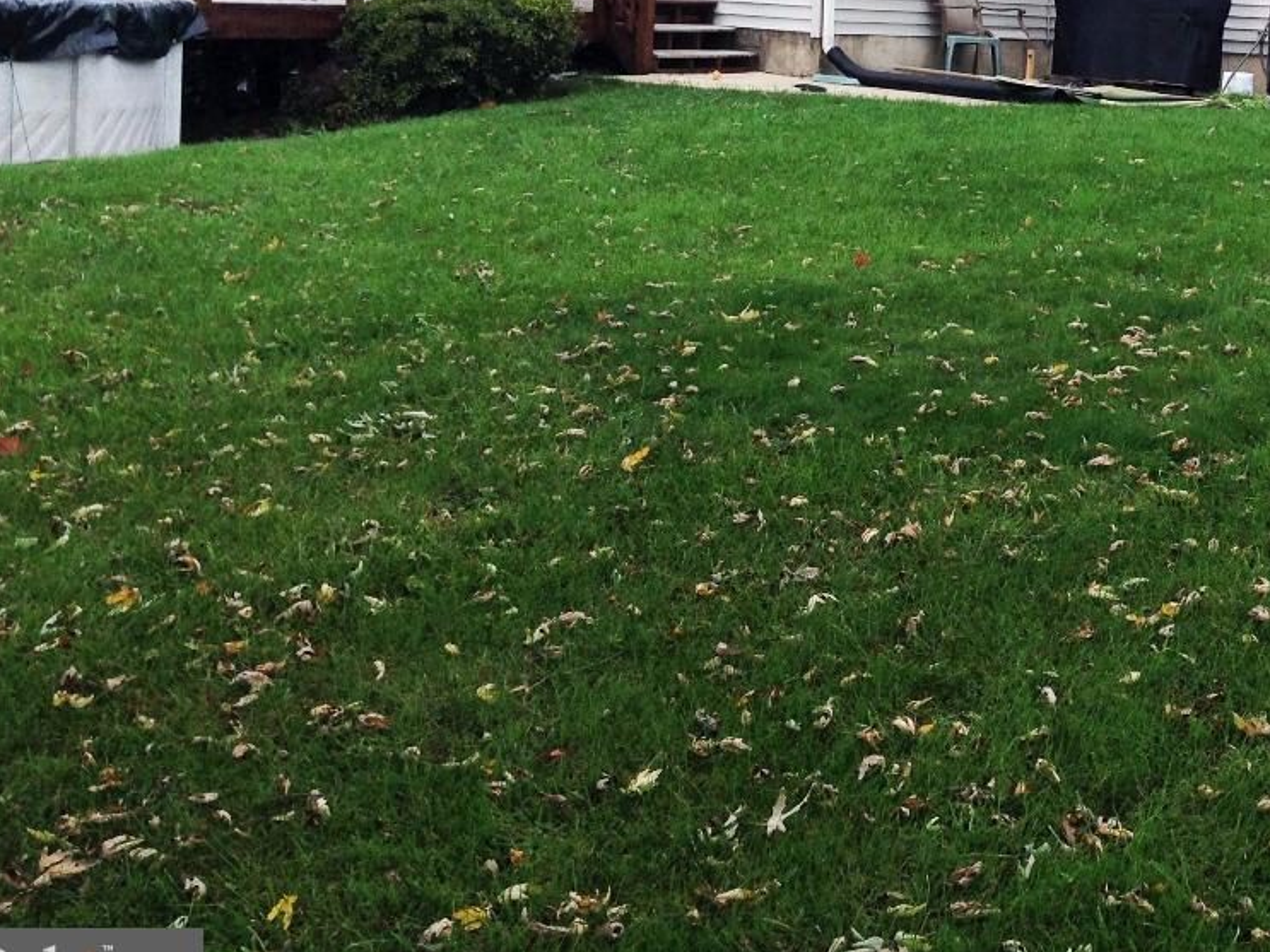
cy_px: 103
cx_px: 1135
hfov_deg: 29.1
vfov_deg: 22.4
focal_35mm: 64
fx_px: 2348
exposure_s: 1/630
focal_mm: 4.12
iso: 50
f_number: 2.4
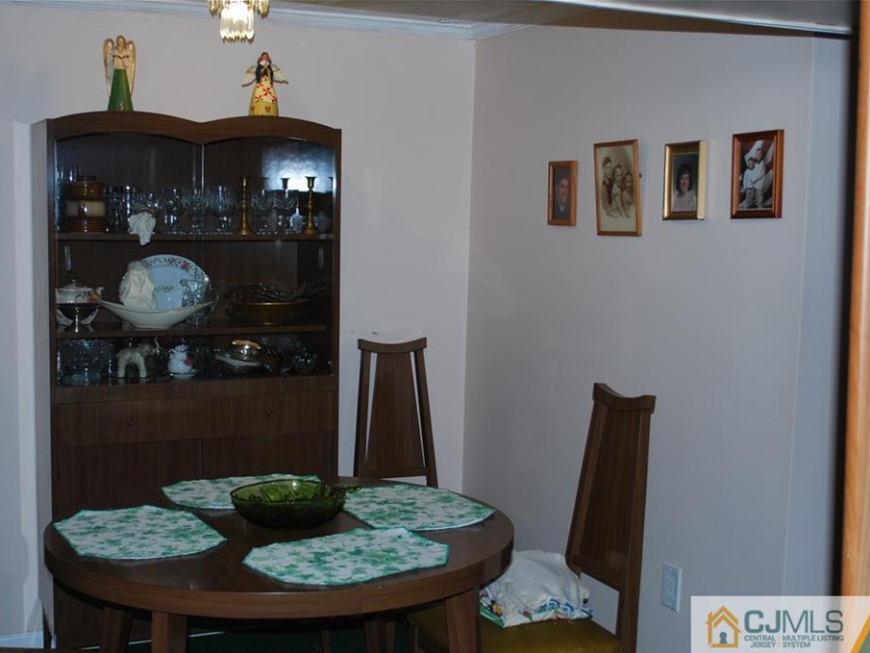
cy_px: 328
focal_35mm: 49
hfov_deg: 38.9
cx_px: 395
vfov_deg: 29.7
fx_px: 1232
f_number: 4.8
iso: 200
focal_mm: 30
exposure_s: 1/60
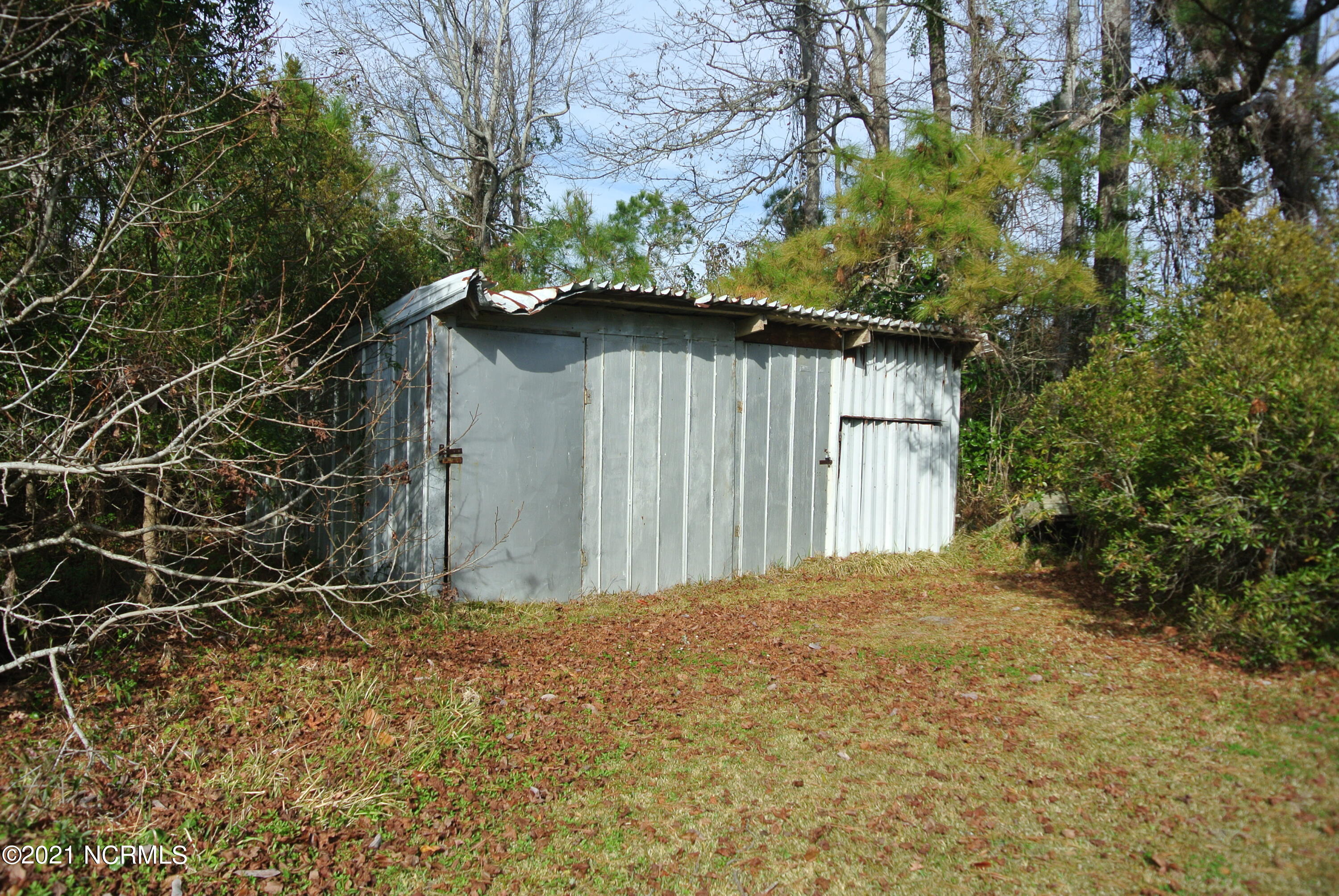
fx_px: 1005
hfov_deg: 67.3
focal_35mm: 27
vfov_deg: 48.0
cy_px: 448
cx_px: 670
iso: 100
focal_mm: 10
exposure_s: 1/640
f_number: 4.5
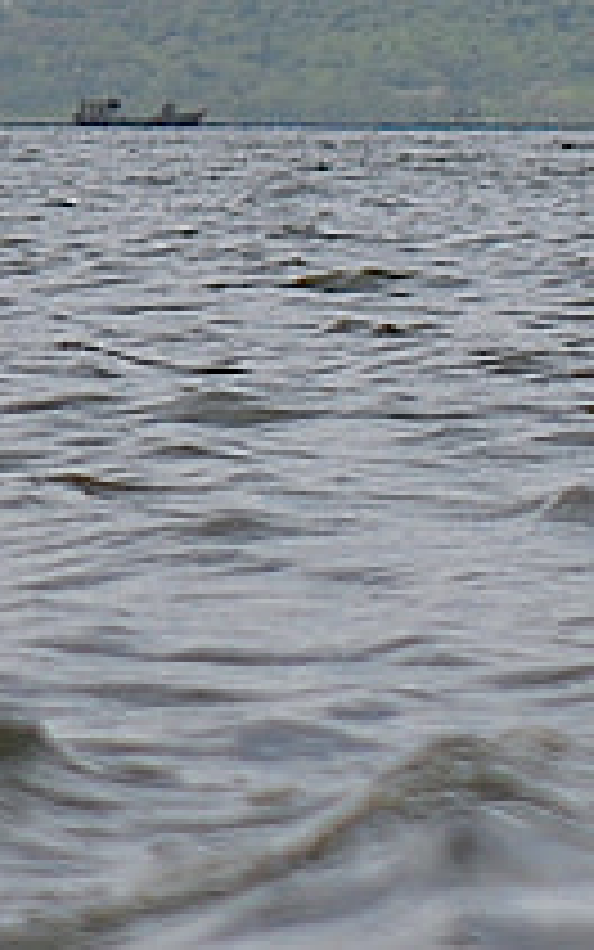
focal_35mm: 637
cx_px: 1494
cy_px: 331
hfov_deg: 2.1
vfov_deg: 3.3
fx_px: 16484
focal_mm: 55
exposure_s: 1/750
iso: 100
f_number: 5.6
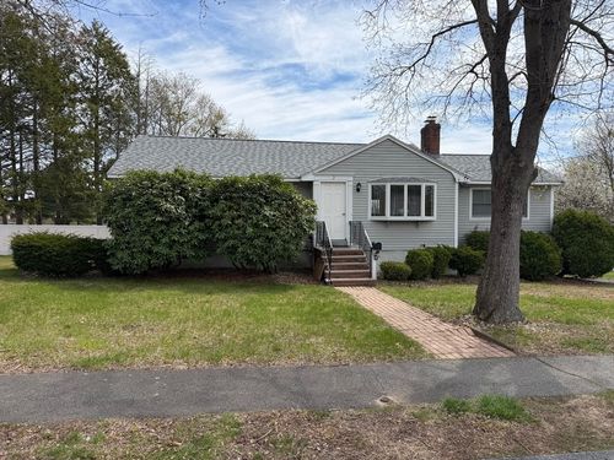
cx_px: 307
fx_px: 426
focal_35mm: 24
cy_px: 230
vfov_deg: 56.8
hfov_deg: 71.6
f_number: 1.78
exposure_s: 1/4167
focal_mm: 6.76
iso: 80
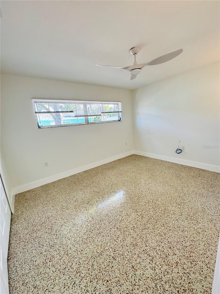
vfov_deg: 102.1
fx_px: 119
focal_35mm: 14
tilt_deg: -12.2
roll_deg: +6.3
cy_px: 147
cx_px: 110
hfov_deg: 85.7
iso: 160
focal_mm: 2.22
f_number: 2.2
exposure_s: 1/99
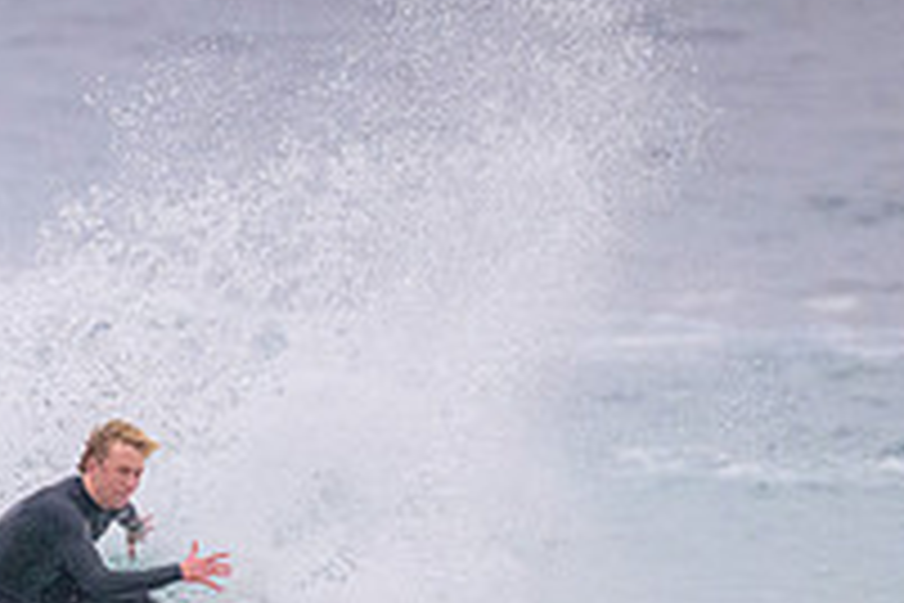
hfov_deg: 0.9
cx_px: -135
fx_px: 57977
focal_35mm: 2309
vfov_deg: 0.6
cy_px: 799
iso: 5600
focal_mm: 800
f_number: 11
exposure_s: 1/1250
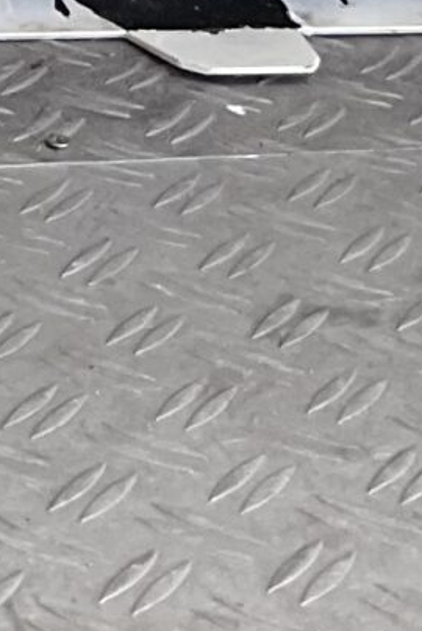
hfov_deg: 6.7
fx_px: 3352
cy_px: -648
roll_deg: -0.7
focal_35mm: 191
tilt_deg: -9.5
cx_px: -756
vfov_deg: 9.9
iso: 25
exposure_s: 1/120
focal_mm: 3
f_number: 1.8
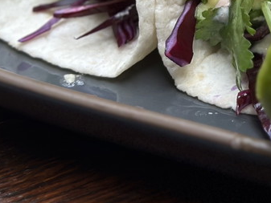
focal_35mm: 171
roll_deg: +2.8
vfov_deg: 8.4
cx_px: 363
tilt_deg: -32.2
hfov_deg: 11.2
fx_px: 1339
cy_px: -130
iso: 64
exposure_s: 1/160
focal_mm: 6.86
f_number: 1.78
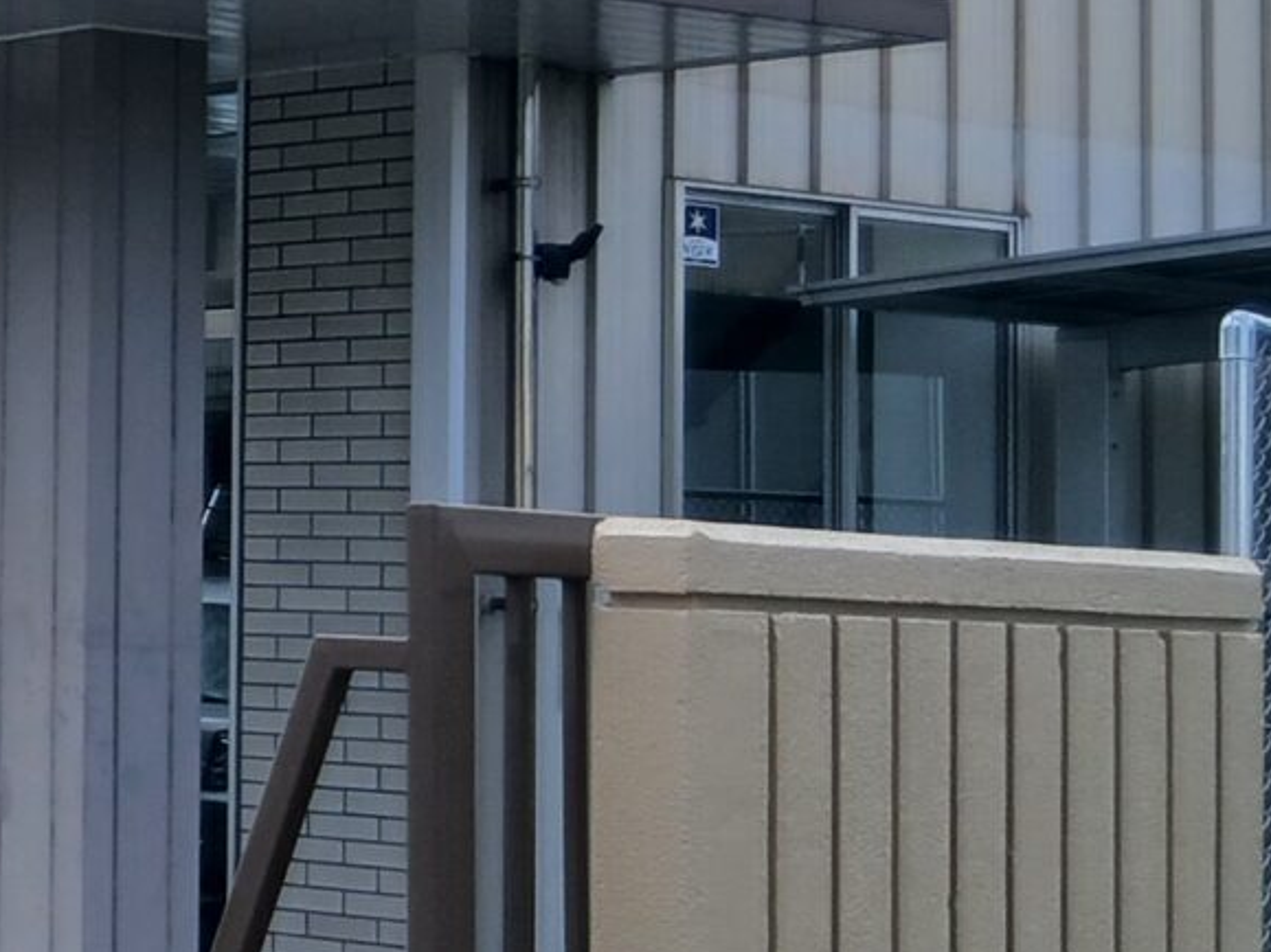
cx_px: -1311
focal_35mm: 115
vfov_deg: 12.9
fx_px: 4222
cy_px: 349
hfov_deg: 14.2
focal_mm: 3.86
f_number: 1.8
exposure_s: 1/621
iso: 20
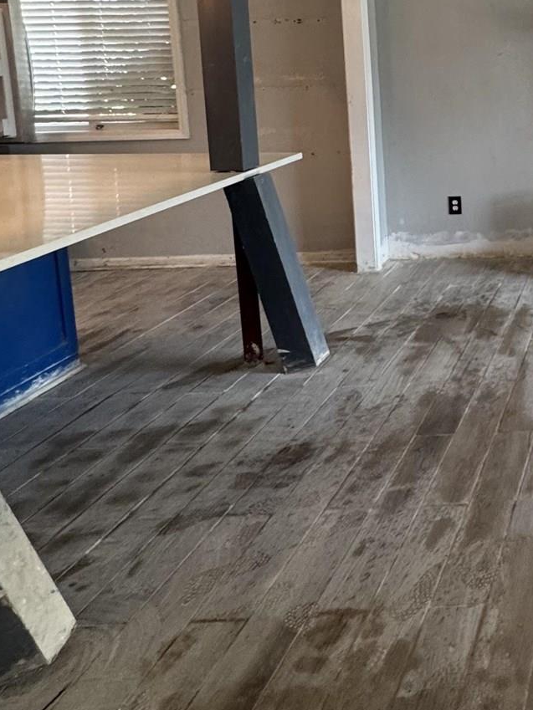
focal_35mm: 38
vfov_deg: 46.0
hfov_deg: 30.5
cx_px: 678
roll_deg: +1.7
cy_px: 127
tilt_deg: -6.3
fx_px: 780
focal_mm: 2.22
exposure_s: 1/120
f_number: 2.2
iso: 250
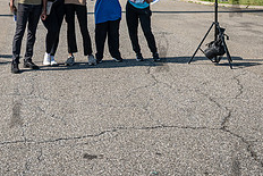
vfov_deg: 17.7
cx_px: 22
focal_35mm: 75
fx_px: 548
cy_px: -3
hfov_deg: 26.0
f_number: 5
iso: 400
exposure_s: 1/2000
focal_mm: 29
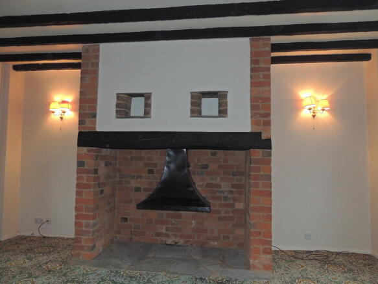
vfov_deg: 56.8
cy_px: 142
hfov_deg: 71.6
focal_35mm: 24
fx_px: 262
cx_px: 189
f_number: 3
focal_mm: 4.3
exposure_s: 1/30
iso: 200
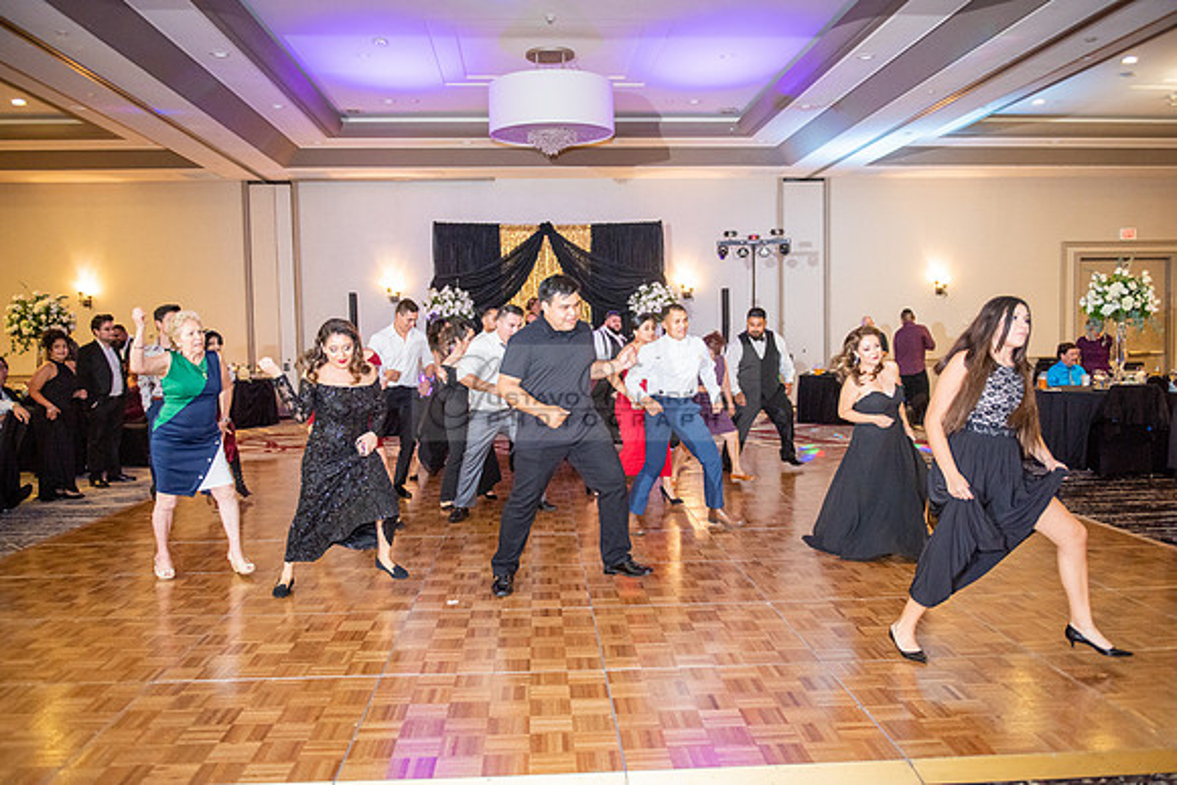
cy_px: 392
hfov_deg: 63.6
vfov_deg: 45.0
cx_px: 588
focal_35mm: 29
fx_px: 948
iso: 1600
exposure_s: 1/125
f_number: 2.8
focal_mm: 29
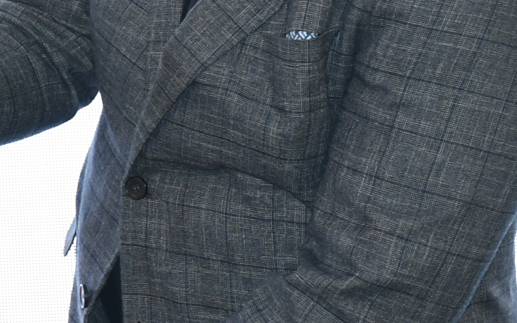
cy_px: -11
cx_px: -418
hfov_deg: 8.9
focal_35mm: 225
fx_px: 3170
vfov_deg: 5.8
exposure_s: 1/160
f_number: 5.6
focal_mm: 35
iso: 640
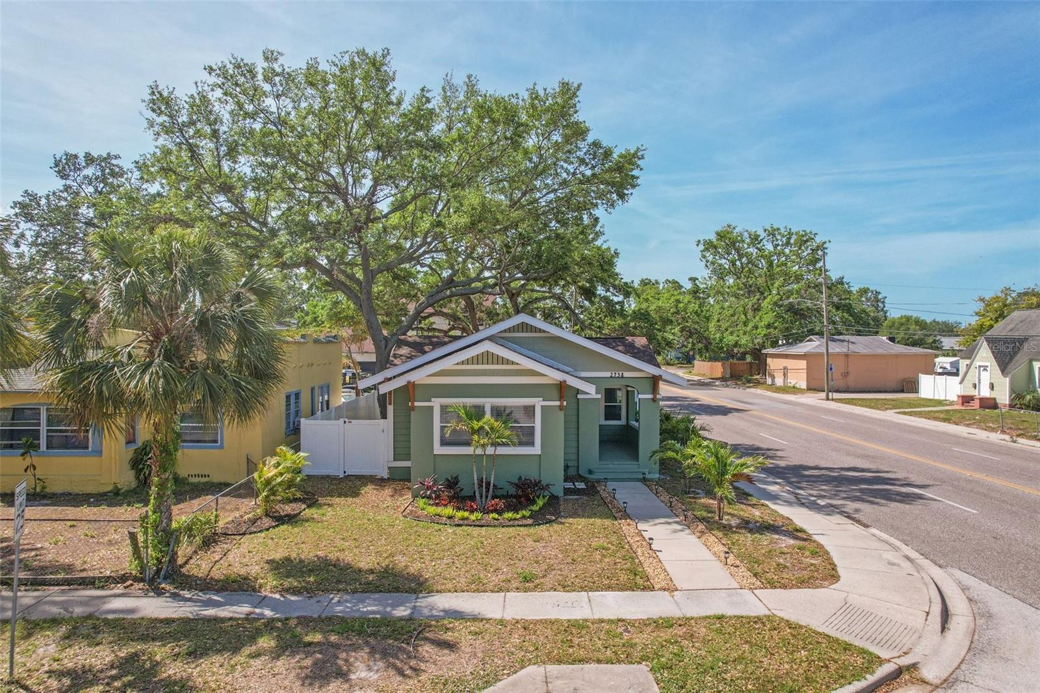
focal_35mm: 22
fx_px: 635
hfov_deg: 78.6
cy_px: 346
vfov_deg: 57.2
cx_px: 520
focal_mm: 8.38
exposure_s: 1/1600
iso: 100
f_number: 2.8
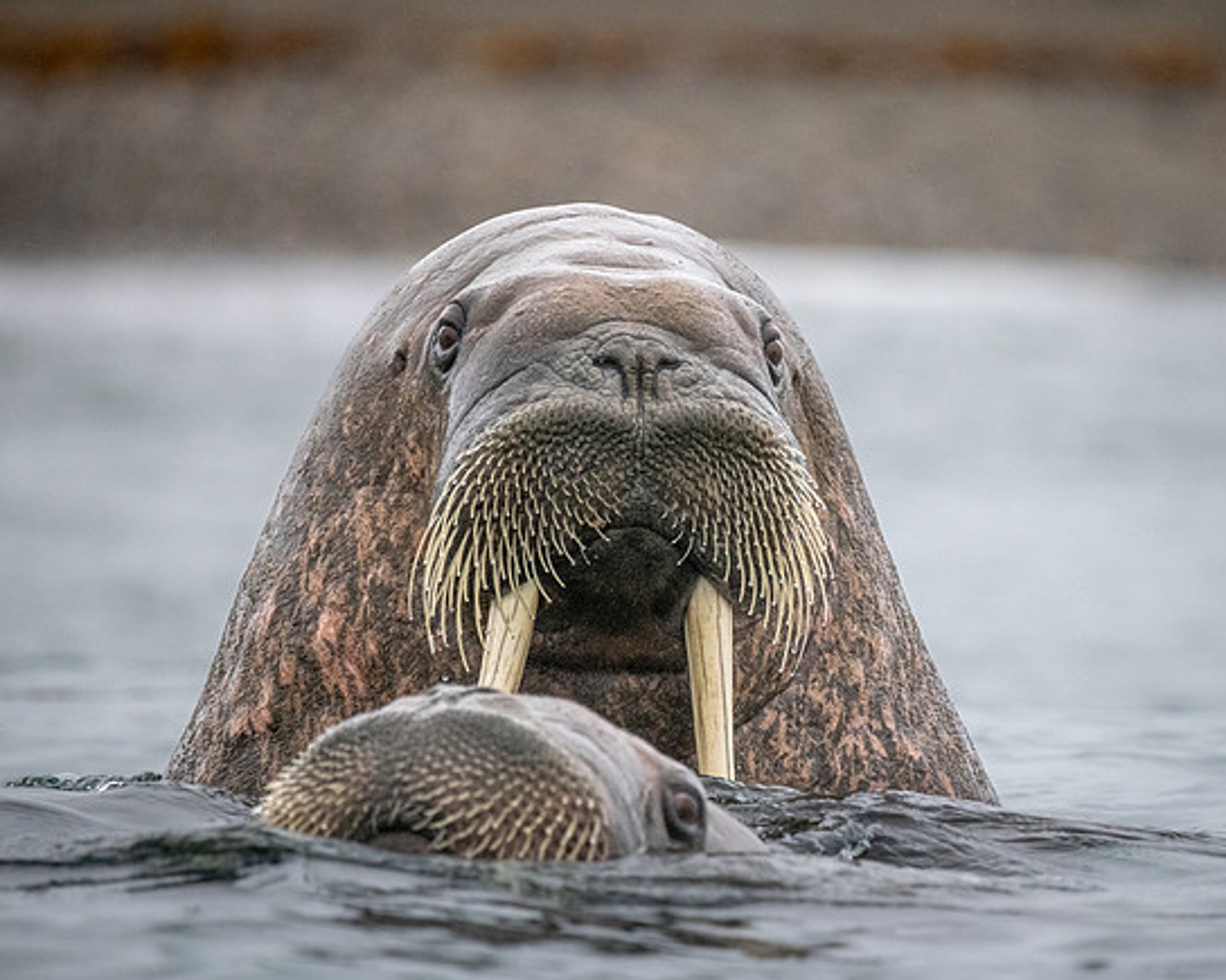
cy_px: 443
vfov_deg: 1.9
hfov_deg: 2.4
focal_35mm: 807
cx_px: 807
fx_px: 29277
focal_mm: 550
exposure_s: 1/2000
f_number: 6.3
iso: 3200
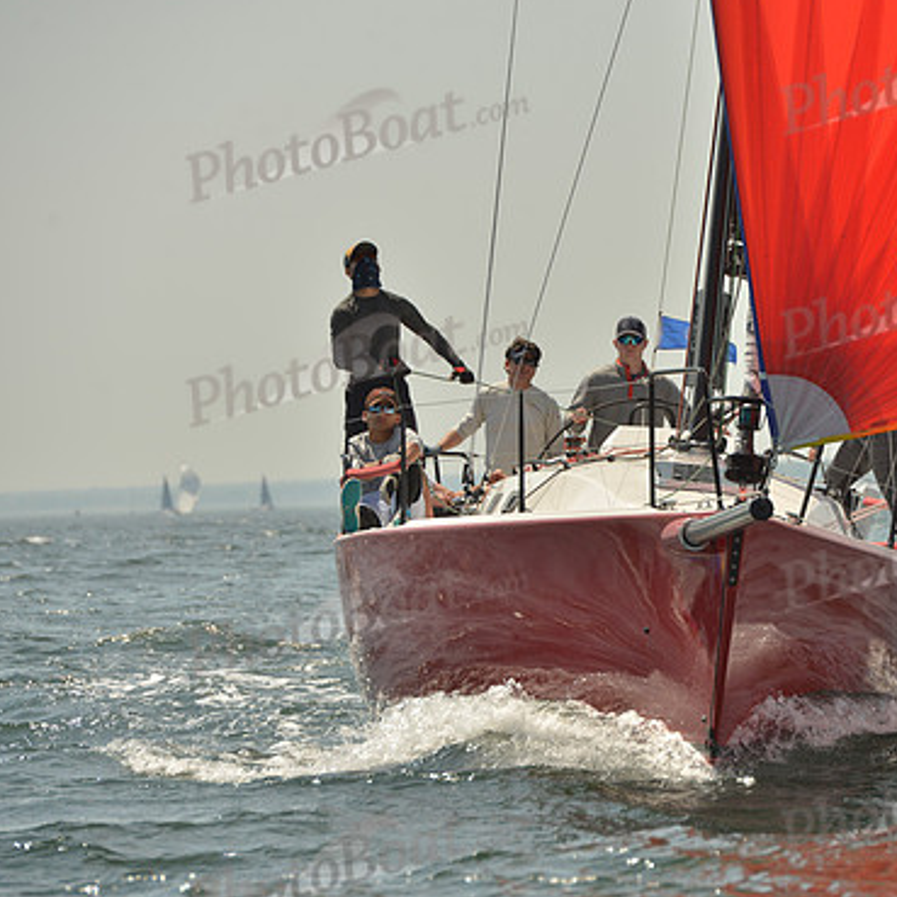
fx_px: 7828
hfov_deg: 6.6
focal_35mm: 267
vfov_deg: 6.6
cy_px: 456
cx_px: 656
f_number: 8
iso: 200
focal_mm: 200
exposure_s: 1/1250
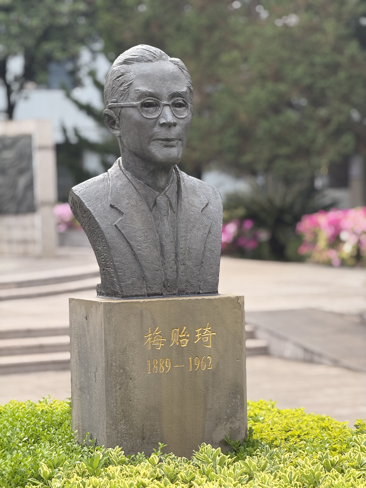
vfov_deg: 16.4
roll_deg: +2.1
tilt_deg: -3.0
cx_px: 183
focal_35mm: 120
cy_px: 244
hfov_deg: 12.3
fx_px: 1692
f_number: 2.8
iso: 64
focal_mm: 15.66
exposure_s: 1/99
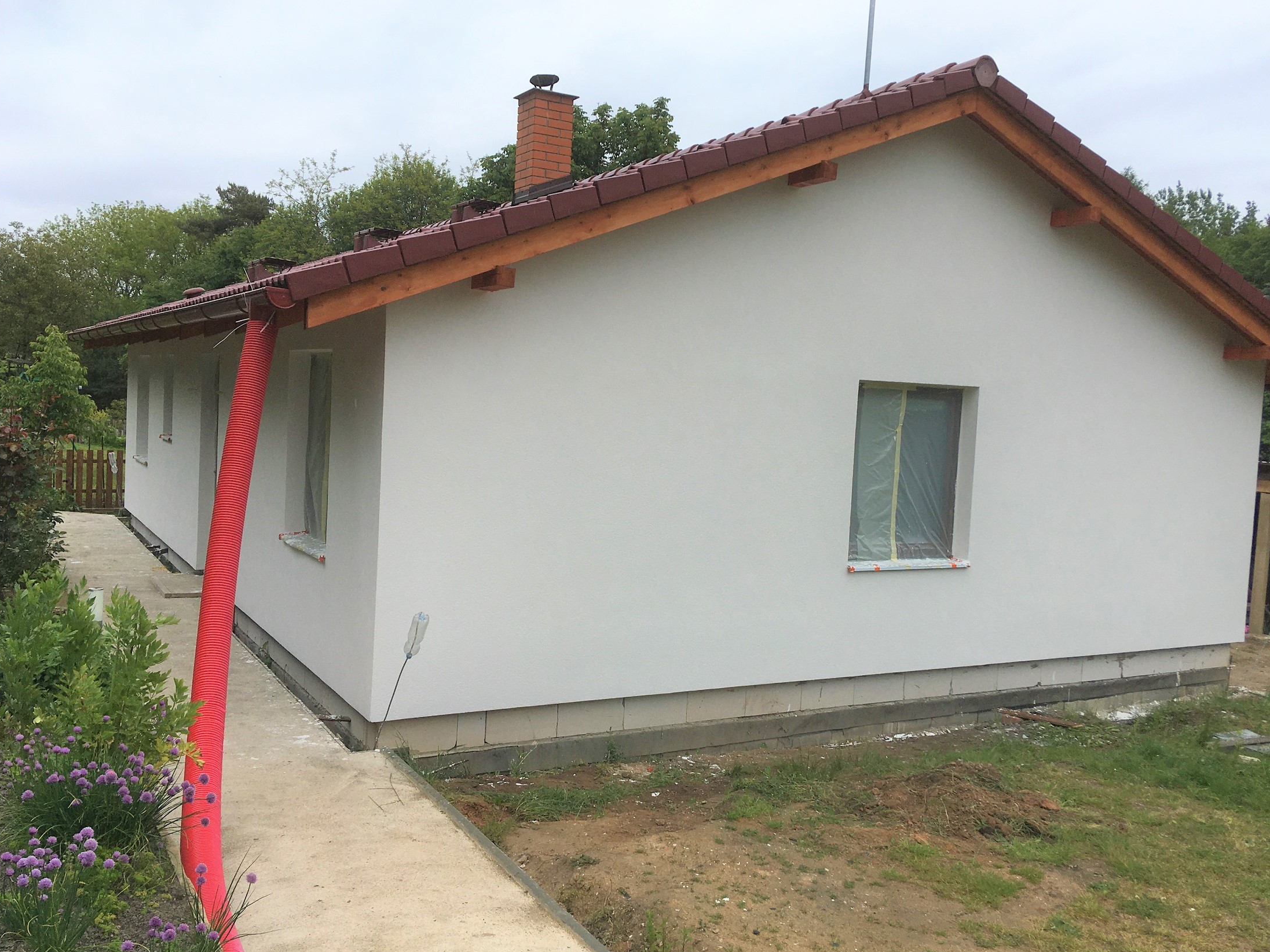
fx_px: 1174
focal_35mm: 32
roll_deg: -3.2
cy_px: 470
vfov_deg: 44.2
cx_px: 656
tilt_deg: -2.6
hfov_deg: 56.8
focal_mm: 4.15
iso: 25
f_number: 2.2
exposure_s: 1/538
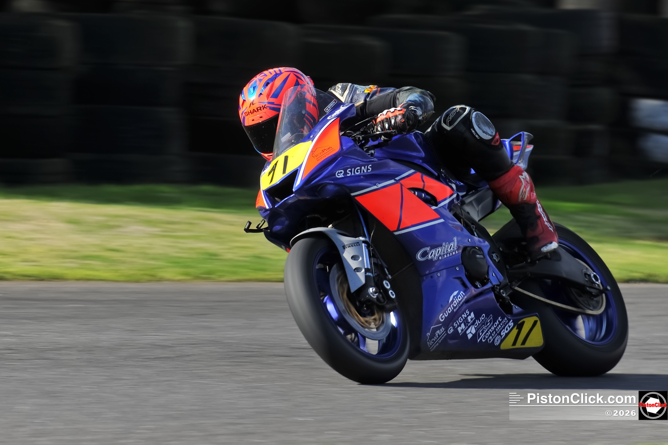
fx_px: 5566
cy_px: 222
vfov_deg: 4.6
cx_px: 334
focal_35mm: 300
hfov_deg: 6.9
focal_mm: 300
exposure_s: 1/200
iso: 100
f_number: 9
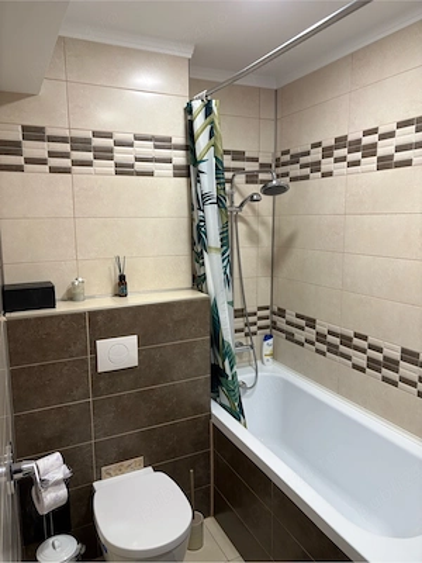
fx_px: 423
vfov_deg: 67.3
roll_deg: +0.0
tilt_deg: -7.6
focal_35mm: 26
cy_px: 282
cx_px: 211
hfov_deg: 53.1
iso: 100
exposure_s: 1/100
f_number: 1.6
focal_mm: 5.96
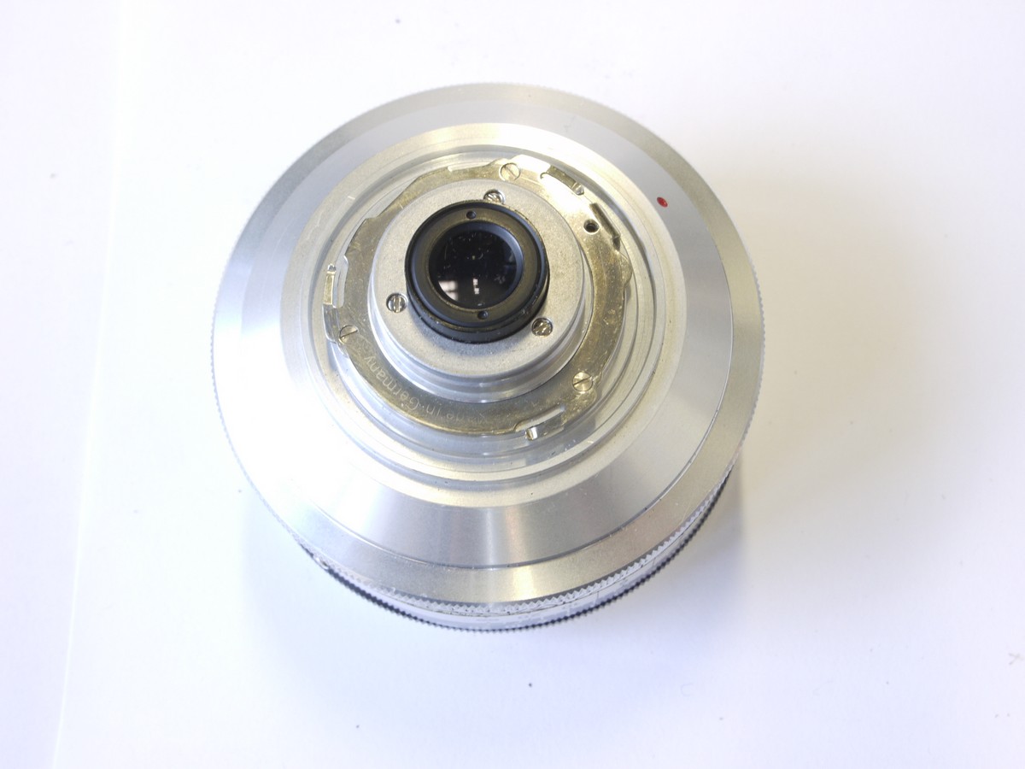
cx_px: 512
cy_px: 384
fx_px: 1599
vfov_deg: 27.0
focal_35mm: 54
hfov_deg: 35.5
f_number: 13
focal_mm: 27
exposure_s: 1/6
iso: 400
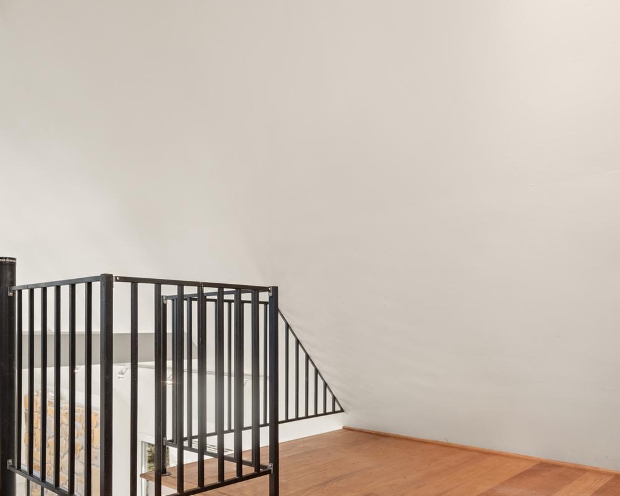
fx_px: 532
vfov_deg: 49.7
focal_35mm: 29
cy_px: 295
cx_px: 208
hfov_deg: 59.1
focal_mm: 15
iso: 640
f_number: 5
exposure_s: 1/30
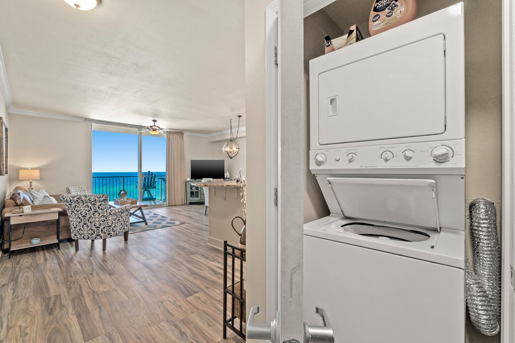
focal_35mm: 15
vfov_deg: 77.3
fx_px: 215
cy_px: 172
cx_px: 258
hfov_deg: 100.4
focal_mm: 10
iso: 800
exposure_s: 1/5
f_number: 8
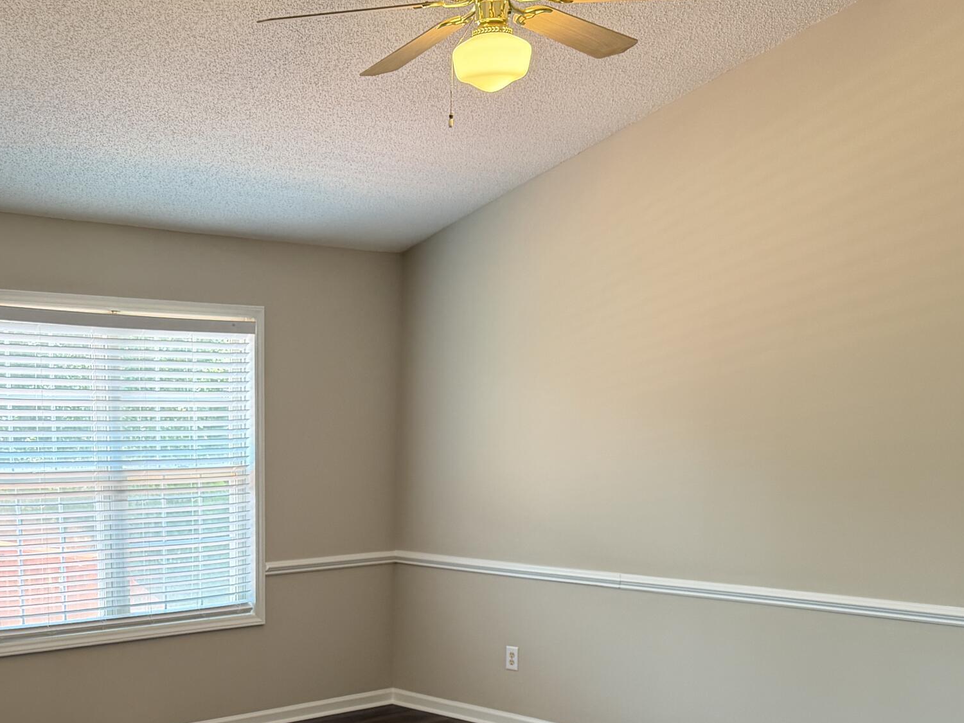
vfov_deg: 28.8
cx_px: 238
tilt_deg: -11.2
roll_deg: +1.6
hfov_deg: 38.6
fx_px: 1337
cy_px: 679
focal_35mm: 48
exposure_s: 1/120
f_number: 1.78
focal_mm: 6.76
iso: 400
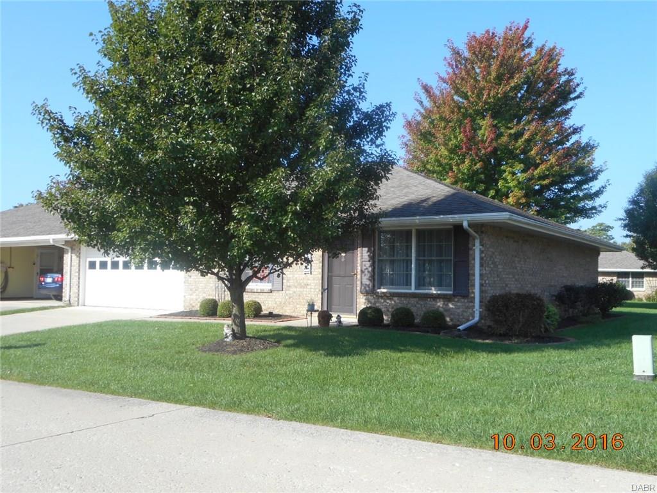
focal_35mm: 34
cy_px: 246
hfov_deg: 54.0
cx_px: 328
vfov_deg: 41.8
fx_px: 645
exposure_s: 1/320
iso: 80
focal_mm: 6
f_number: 4.2
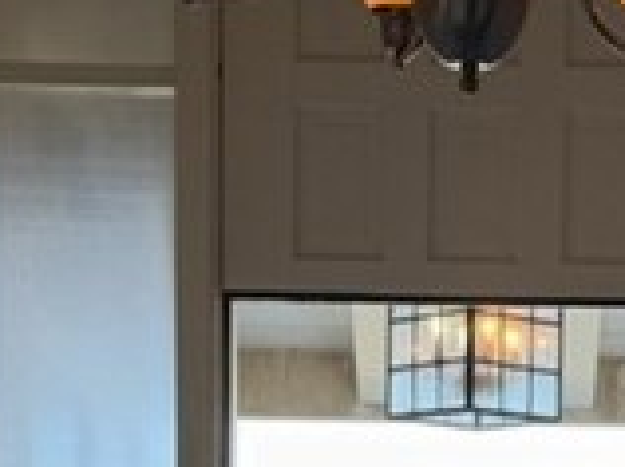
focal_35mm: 156
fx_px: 2812
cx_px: 522
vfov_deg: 9.0
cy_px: 918
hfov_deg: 12.6
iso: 64
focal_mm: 6.76
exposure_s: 1/173
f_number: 1.78
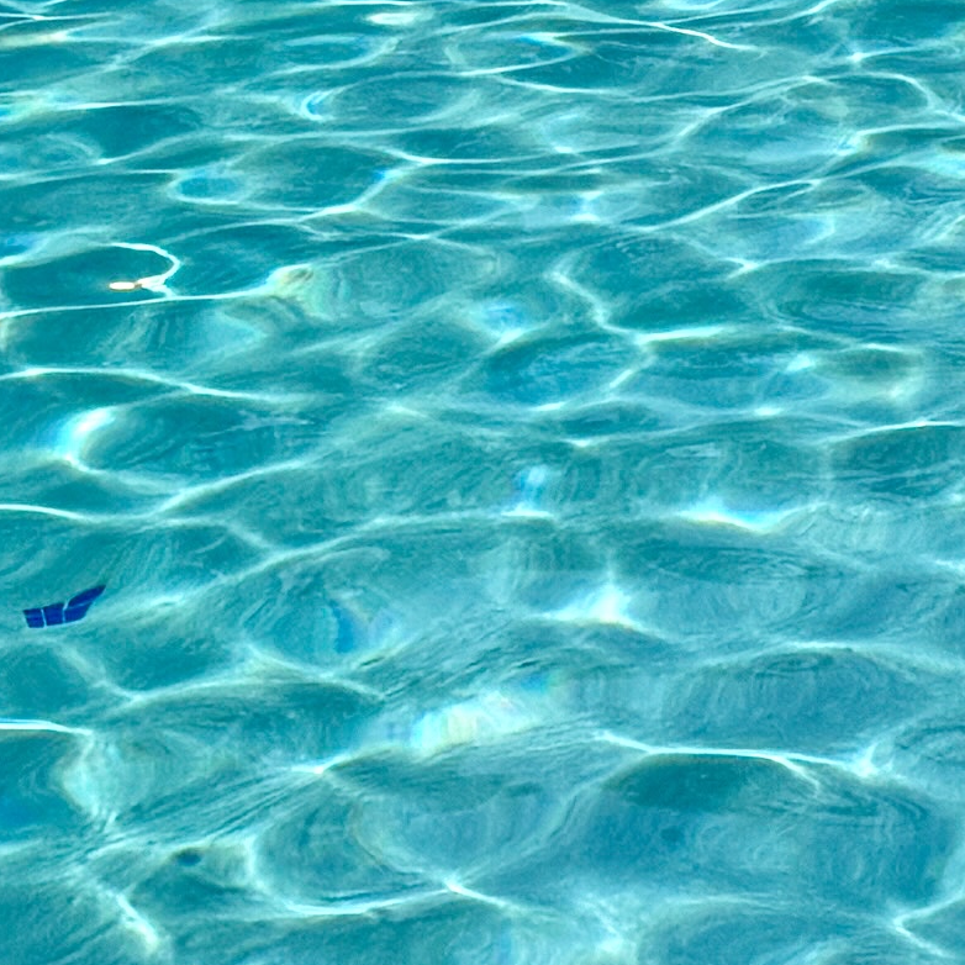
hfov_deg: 10.5
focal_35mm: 155
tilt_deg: -1.2
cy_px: -1191
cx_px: 1794
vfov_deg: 10.1
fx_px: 4889
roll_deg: +1.0
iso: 80
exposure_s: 1/9009
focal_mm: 6.76
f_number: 1.78
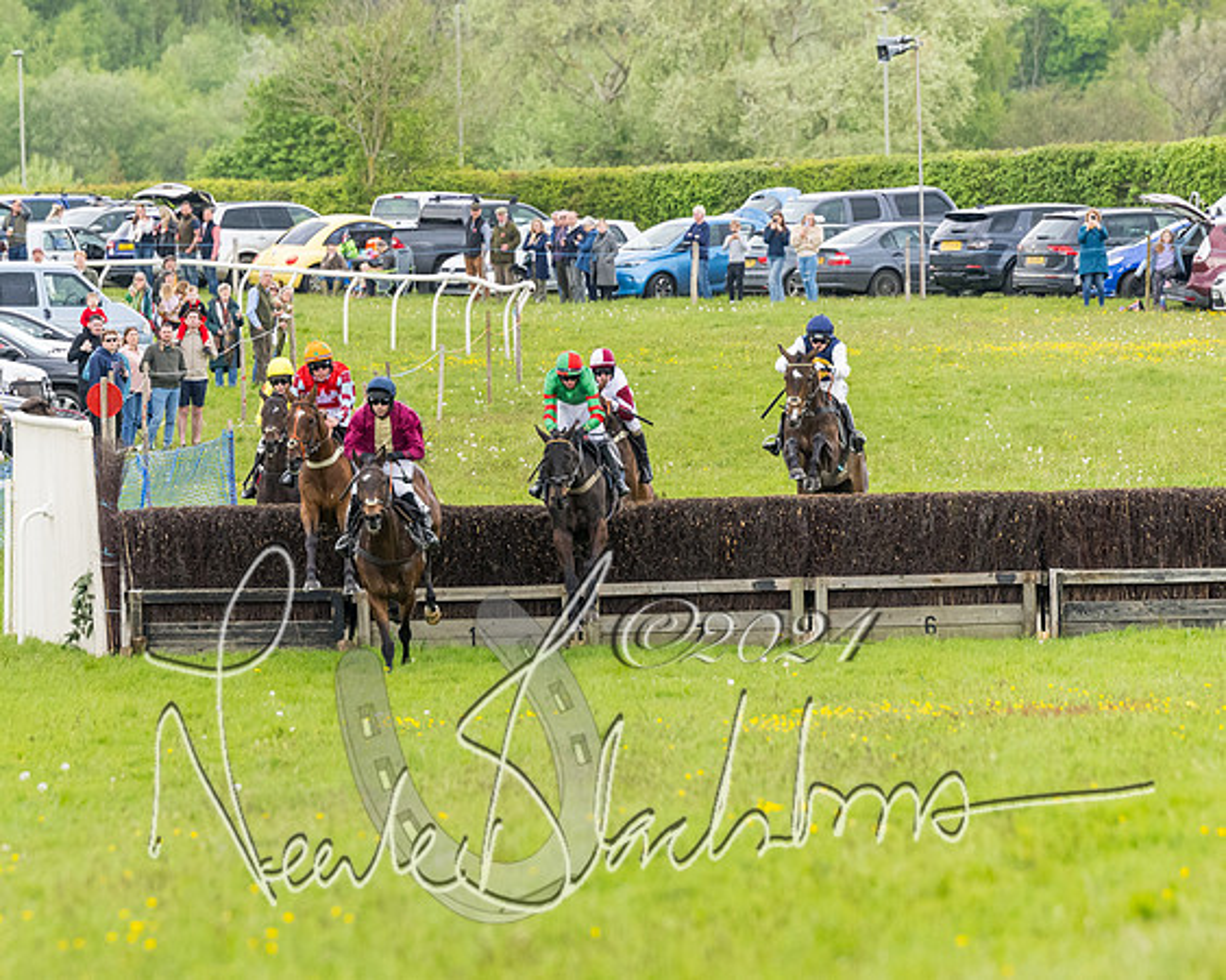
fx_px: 12322
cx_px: 379
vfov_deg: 4.6
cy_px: 459
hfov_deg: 5.7
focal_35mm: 340
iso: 1000
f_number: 4
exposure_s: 1/1250
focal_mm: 175
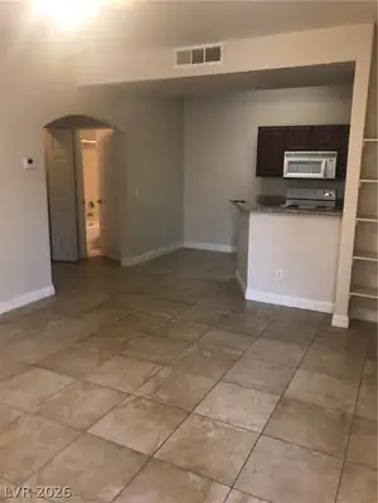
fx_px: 408
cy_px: 252
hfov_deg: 49.7
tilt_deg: -9.3
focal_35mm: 28
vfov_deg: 63.4
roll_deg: -1.3
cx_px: 189
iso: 40
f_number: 1.8
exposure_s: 1/20
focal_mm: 3.99
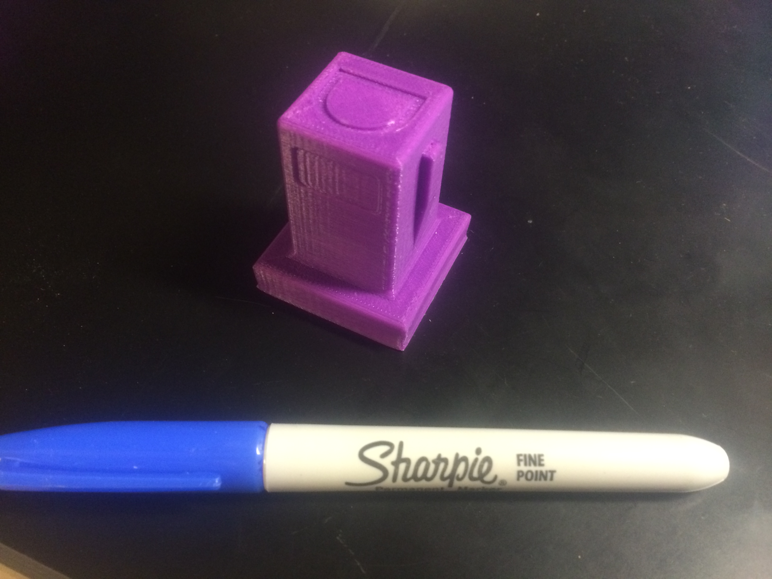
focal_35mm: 30
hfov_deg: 60.0
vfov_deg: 46.8
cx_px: 386
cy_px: 290
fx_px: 669
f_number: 2.2
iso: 320
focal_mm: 4.12
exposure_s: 1/15
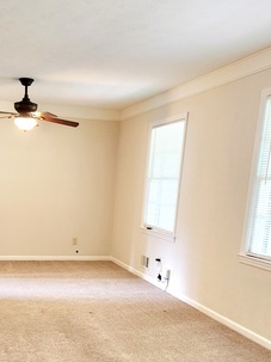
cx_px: 60
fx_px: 397
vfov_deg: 47.2
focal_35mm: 38
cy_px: 272
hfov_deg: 36.6
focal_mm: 5.4
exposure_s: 1/120
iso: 500
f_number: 1.8
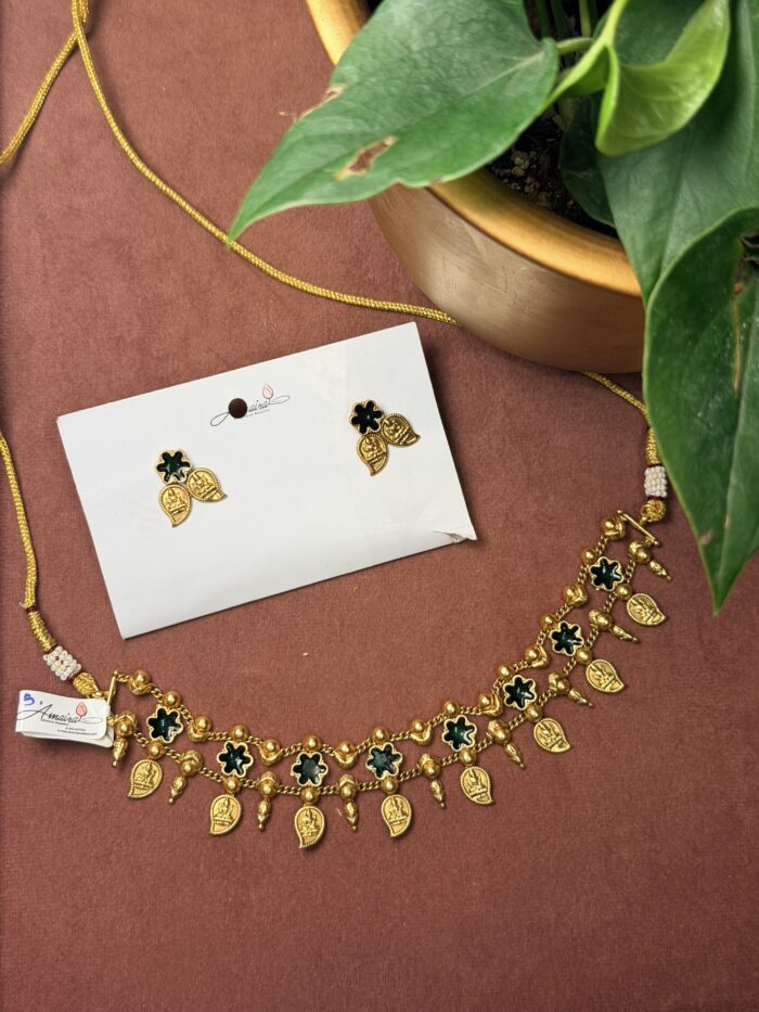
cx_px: 380
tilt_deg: -77.4
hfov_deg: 30.3
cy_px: 506
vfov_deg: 39.7
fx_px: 1403
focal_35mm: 48
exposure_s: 1/120
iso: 64
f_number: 1.78
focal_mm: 6.76
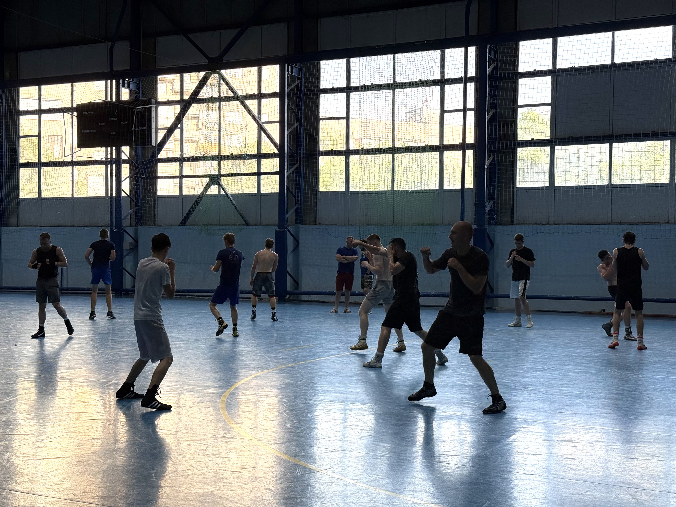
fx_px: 937
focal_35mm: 48
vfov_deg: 30.3
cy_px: 254
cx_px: 338
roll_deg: -0.8
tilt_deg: +0.5
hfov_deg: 39.7
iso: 80
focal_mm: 6.76
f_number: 1.78
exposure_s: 1/392
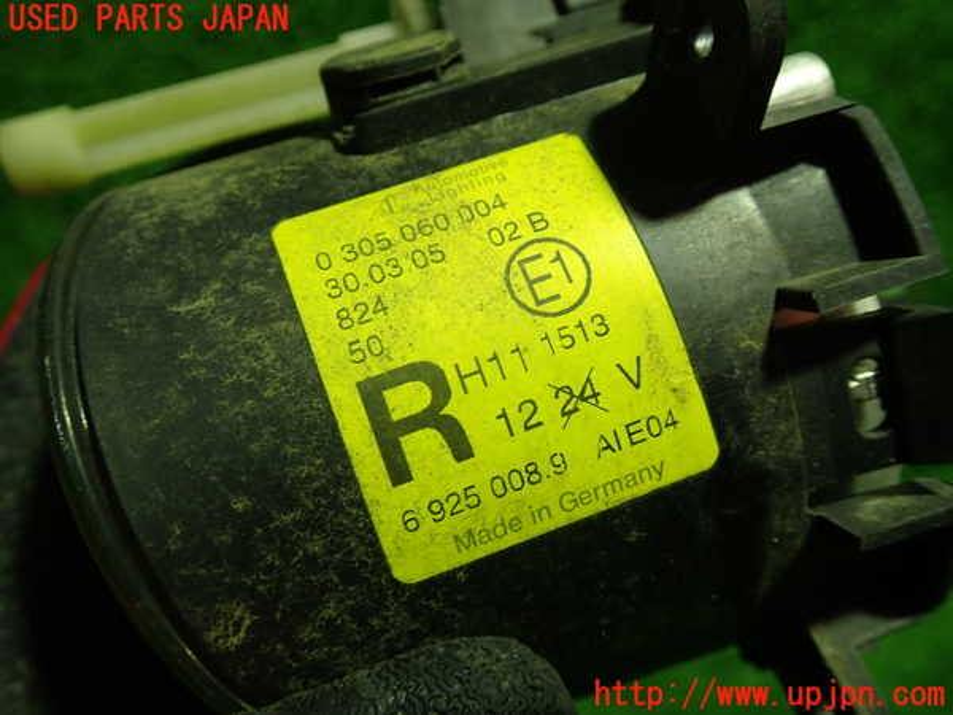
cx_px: 476
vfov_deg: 46.8
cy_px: 358
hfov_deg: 60.0
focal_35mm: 30
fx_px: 826
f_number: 2.3
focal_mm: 5.4
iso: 200
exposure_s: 1/50
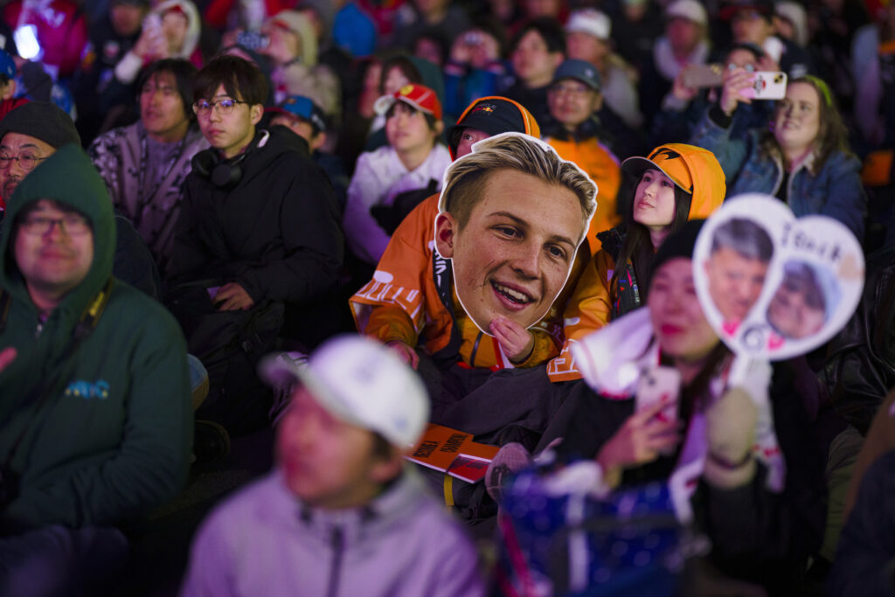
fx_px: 2113
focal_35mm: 85
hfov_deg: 23.9
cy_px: 298
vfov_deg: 16.1
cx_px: 448
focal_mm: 85
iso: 1600
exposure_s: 1/320
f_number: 1.2
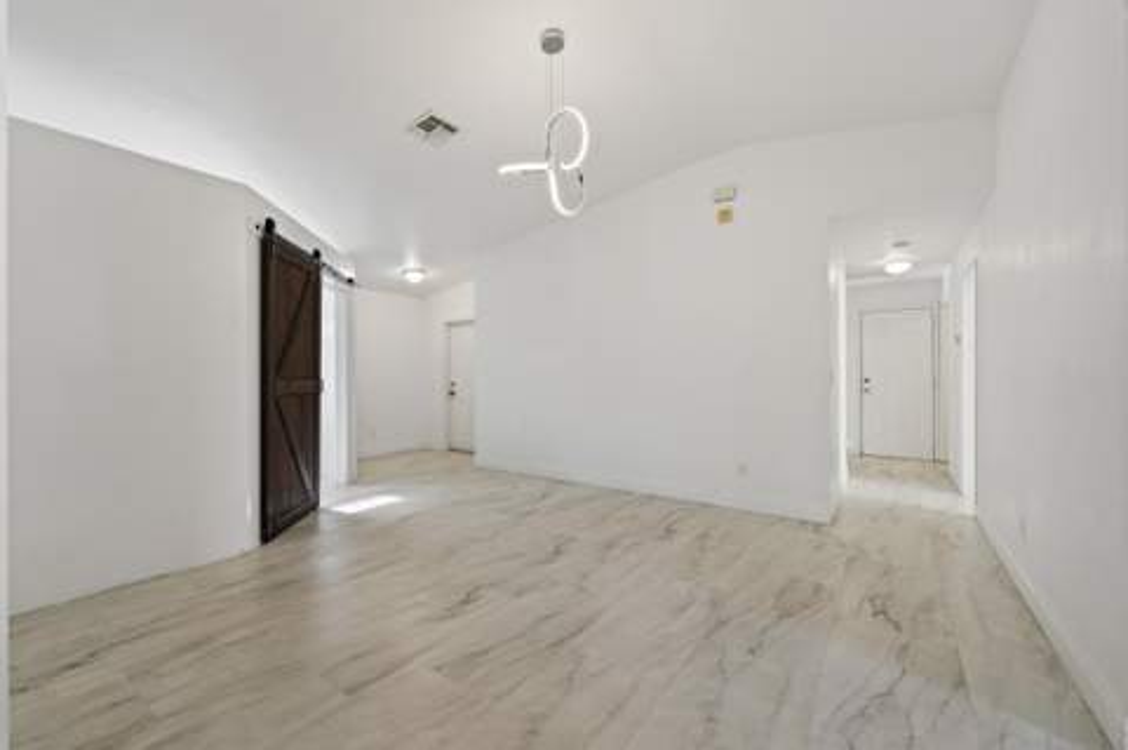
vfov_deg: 81.1
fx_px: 438
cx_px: 564
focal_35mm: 14
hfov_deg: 104.3
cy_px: 375
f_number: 9
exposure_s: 1/8
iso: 250
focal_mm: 14
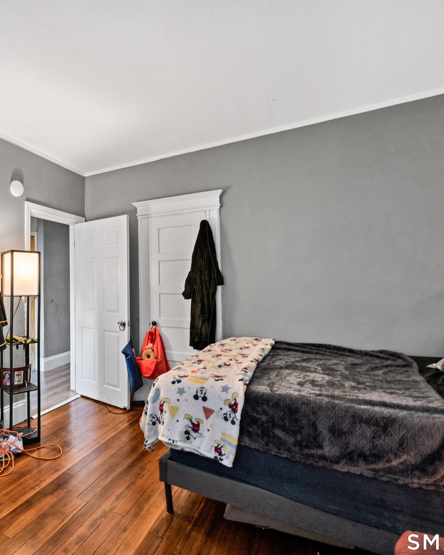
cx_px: 111
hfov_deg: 64.0
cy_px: 275
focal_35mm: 20
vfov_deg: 80.4
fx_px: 329
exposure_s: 1/2
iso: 200
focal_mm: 14
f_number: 8
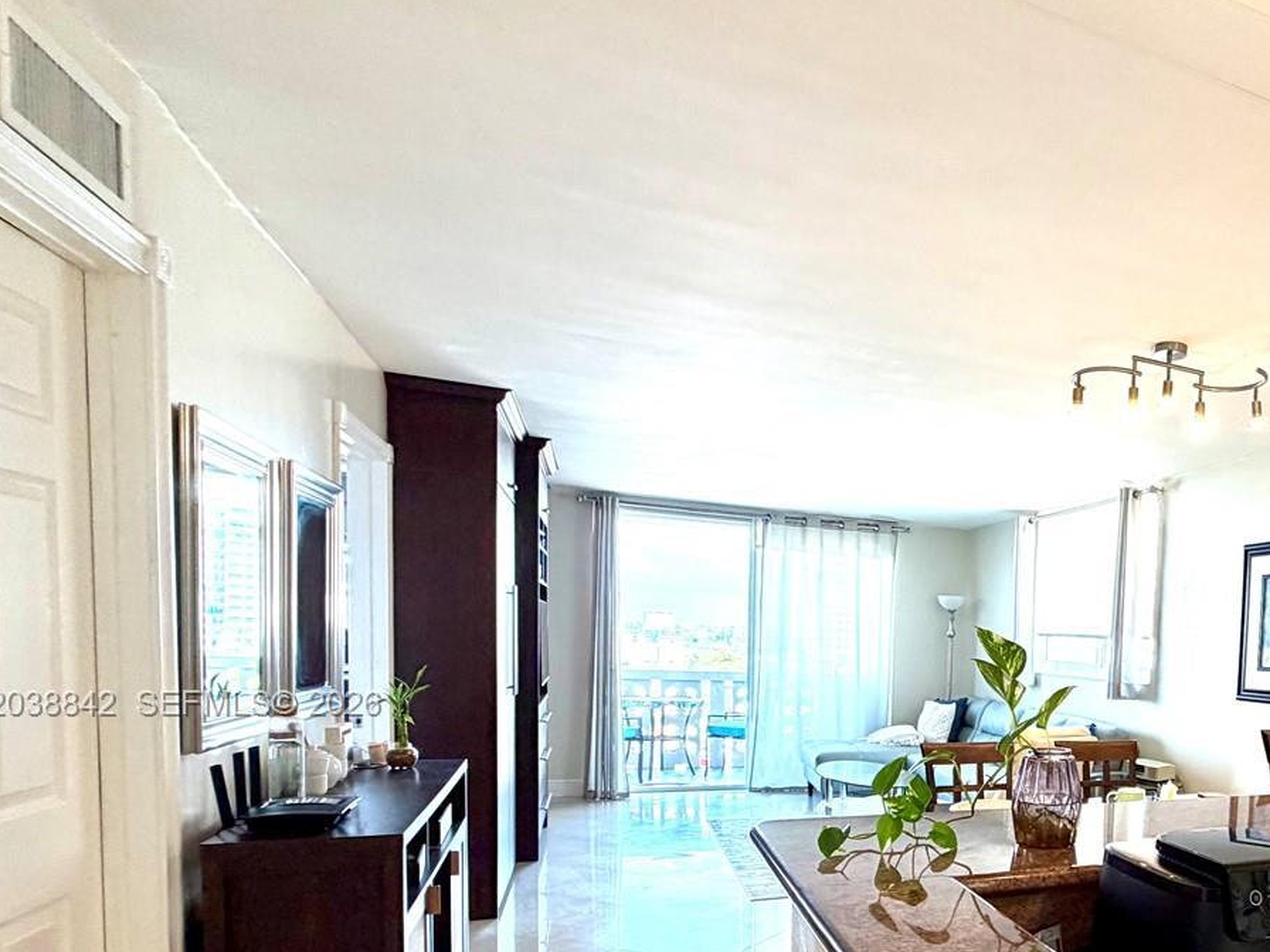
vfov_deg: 52.6
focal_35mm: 25
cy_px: 706
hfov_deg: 61.6
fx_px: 917
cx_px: 1073
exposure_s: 1/60
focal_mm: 2.22
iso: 200
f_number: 2.2
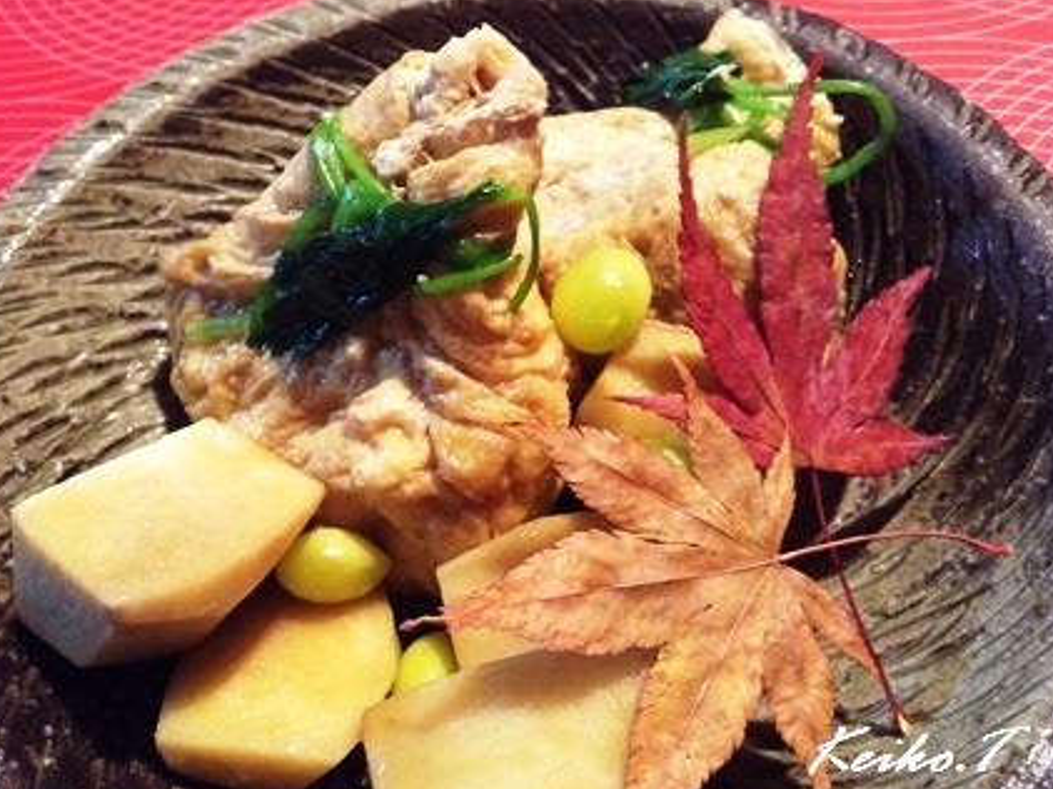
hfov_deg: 52.6
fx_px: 1064
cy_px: 378
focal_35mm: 35
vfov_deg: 40.7
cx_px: 504
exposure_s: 1/24
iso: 250
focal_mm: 3.3
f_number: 2.4
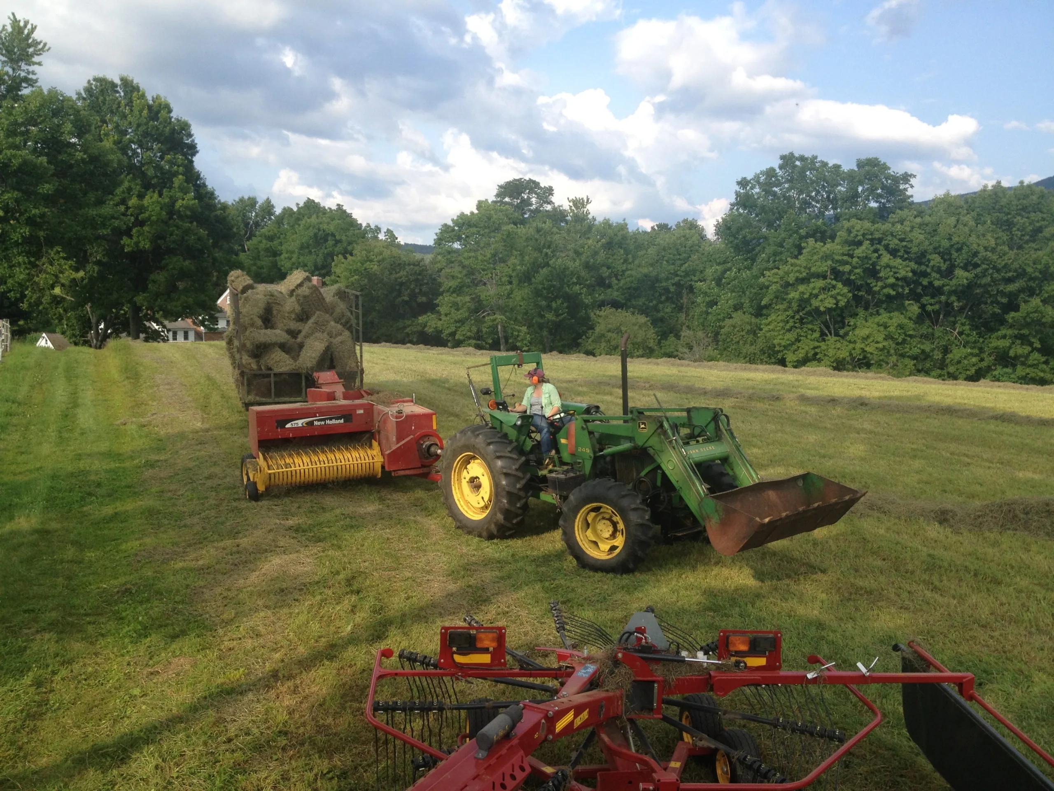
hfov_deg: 52.6
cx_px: 527
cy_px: 396
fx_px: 1066
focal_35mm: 35
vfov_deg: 40.7
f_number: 2.4
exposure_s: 1/767
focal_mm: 4.28
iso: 50
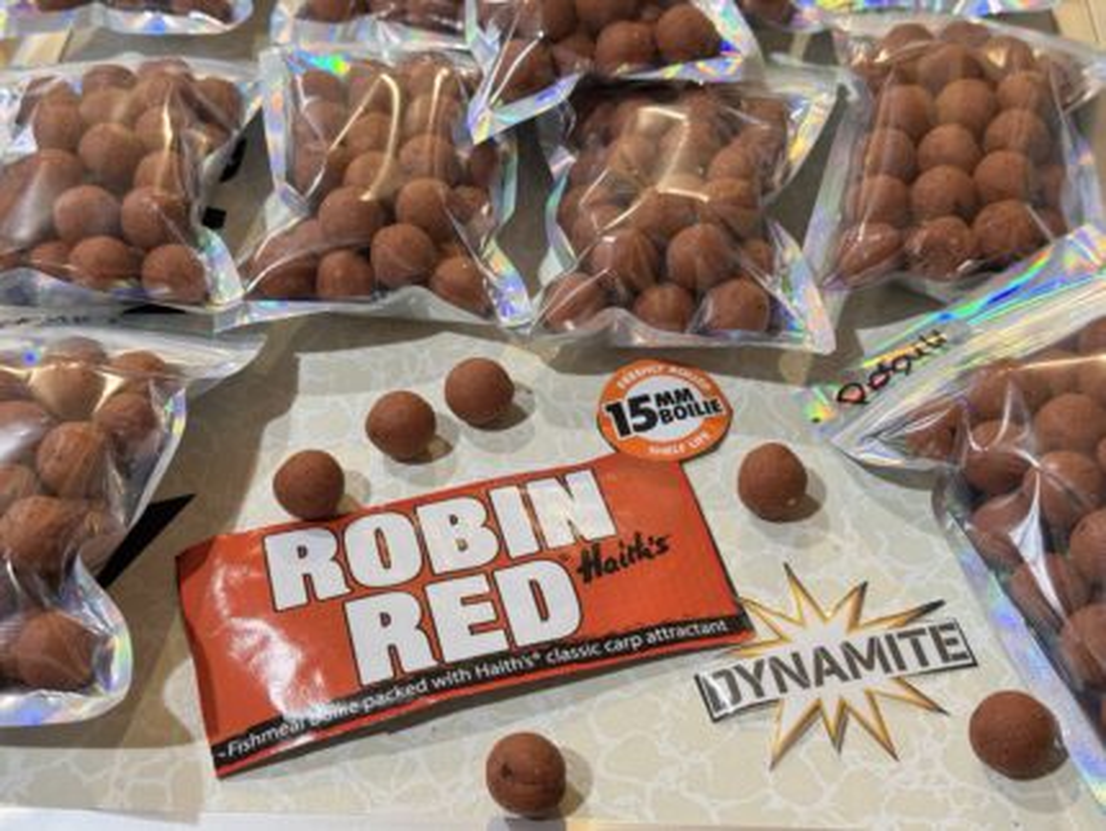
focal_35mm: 48
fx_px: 1534
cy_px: 416
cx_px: 553
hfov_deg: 39.6
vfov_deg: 30.3
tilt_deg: -50.2
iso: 250
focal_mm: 6.76
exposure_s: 1/50
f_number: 1.78
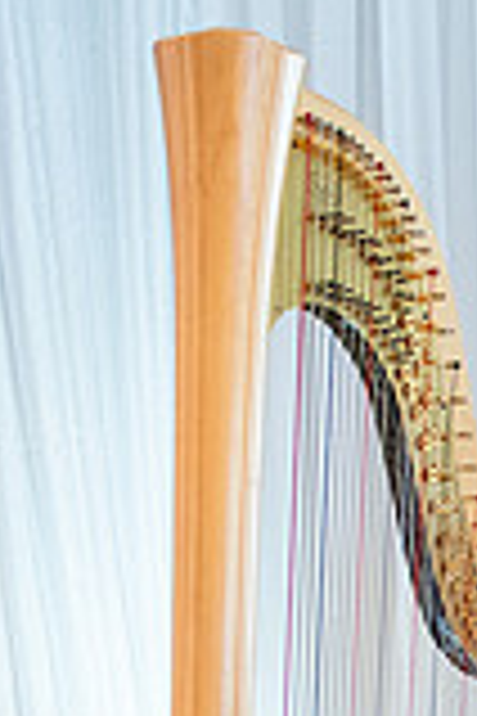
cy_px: 969
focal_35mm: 109
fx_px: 2166
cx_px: 668
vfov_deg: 17.4
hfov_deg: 12.1
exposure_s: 1/80
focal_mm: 24
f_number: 3.5
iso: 1600
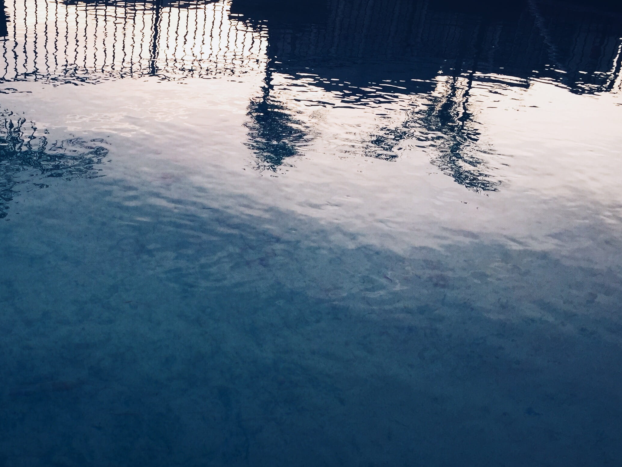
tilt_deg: -28.5
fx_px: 826
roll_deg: -2.1
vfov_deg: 31.1
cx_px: 134
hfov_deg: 39.8
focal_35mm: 46
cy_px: 336
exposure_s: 1/243
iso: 32
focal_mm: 4.15
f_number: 2.2
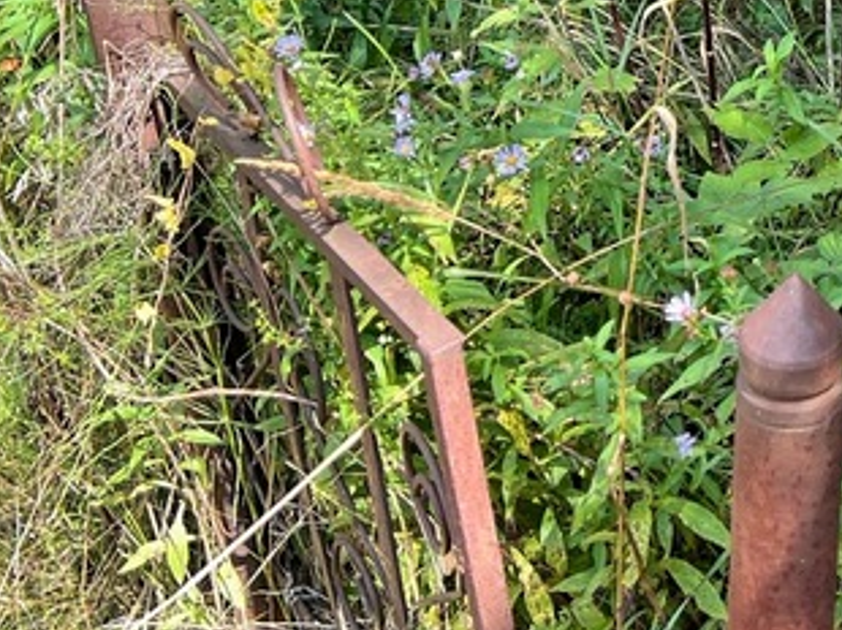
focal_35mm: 86
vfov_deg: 16.2
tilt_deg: -18.2
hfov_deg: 21.0
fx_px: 2090
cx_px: 1054
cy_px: -185
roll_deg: -2.8
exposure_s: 1/375
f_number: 1.5
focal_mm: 5.7
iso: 50
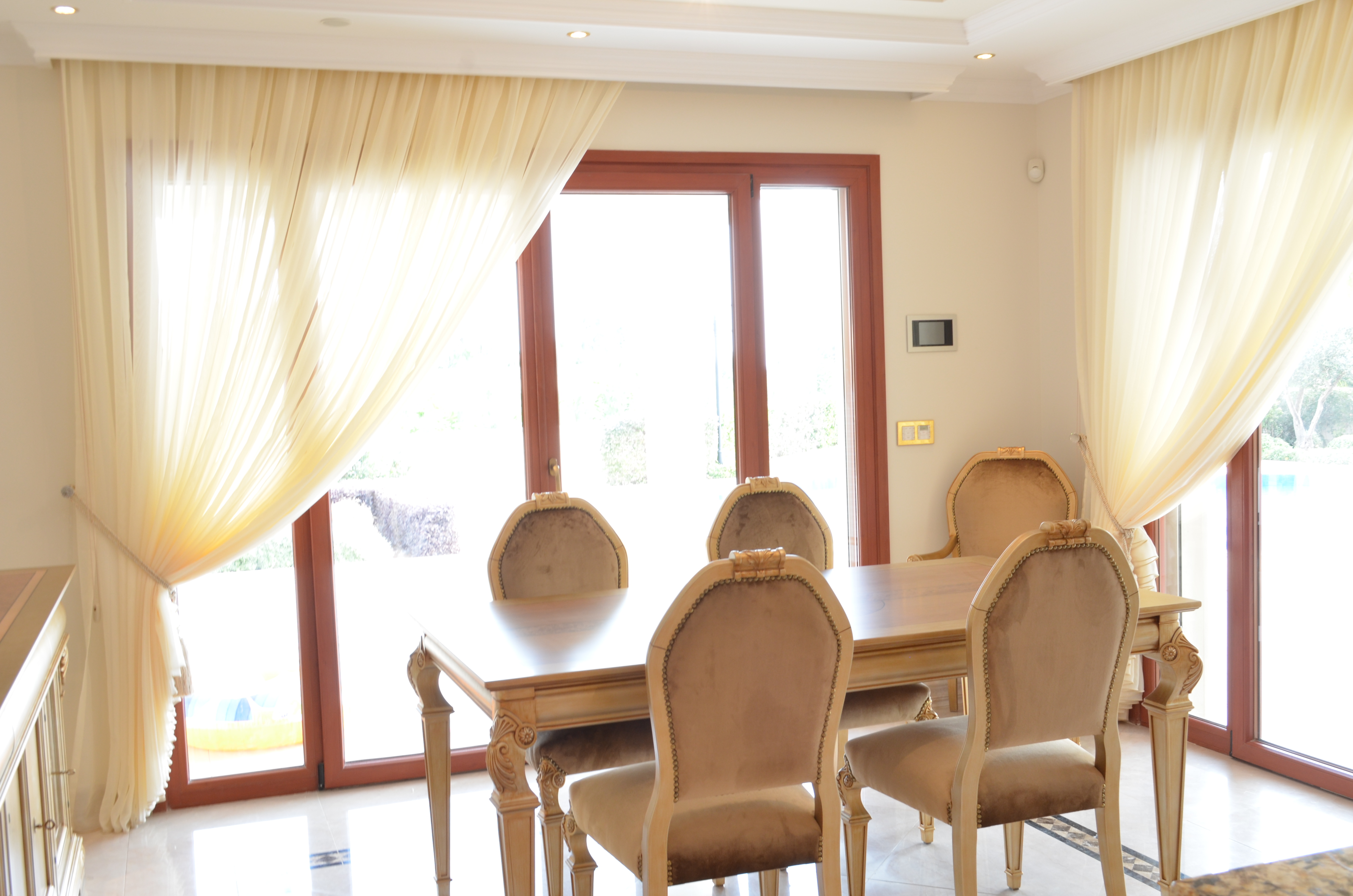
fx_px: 1350
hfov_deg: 53.2
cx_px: 676
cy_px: 448
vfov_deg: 36.7
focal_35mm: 36
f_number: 10
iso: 320
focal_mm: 24
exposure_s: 1/8
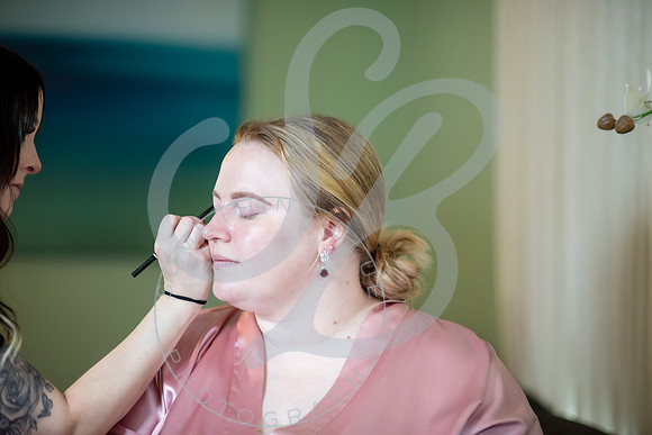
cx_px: 326
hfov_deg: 23.9
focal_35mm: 85
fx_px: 1540
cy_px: 218
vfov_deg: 16.1
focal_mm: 85
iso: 500
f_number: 1.8
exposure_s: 1/160
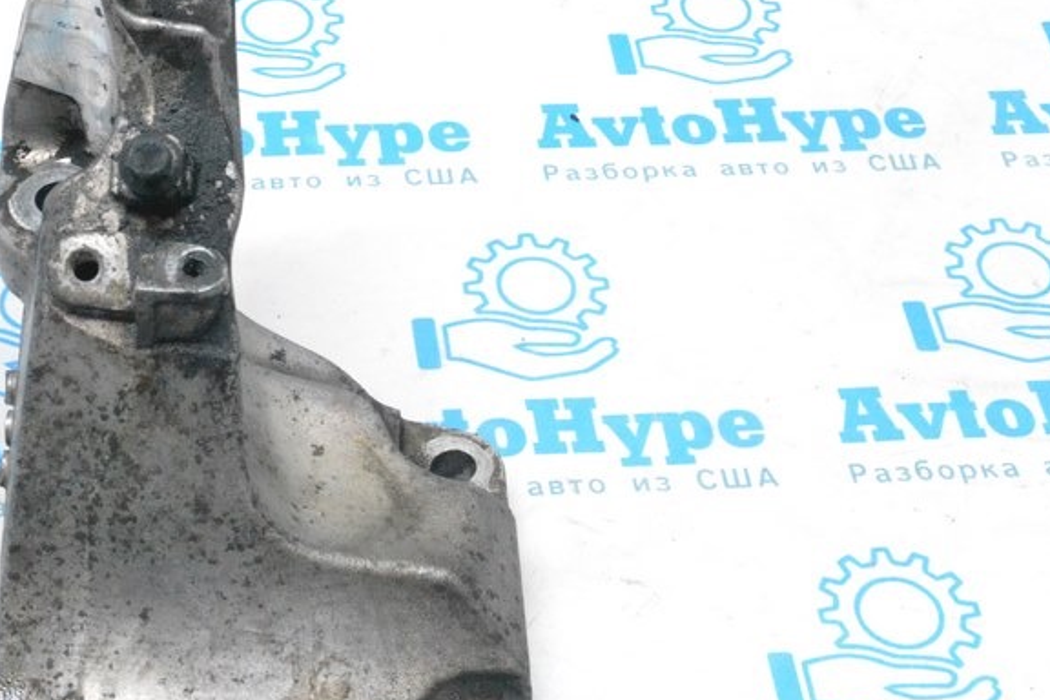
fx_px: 2333
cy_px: 318
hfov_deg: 25.1
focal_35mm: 80
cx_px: 257
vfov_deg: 17.1
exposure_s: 1/160
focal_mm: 30
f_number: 9
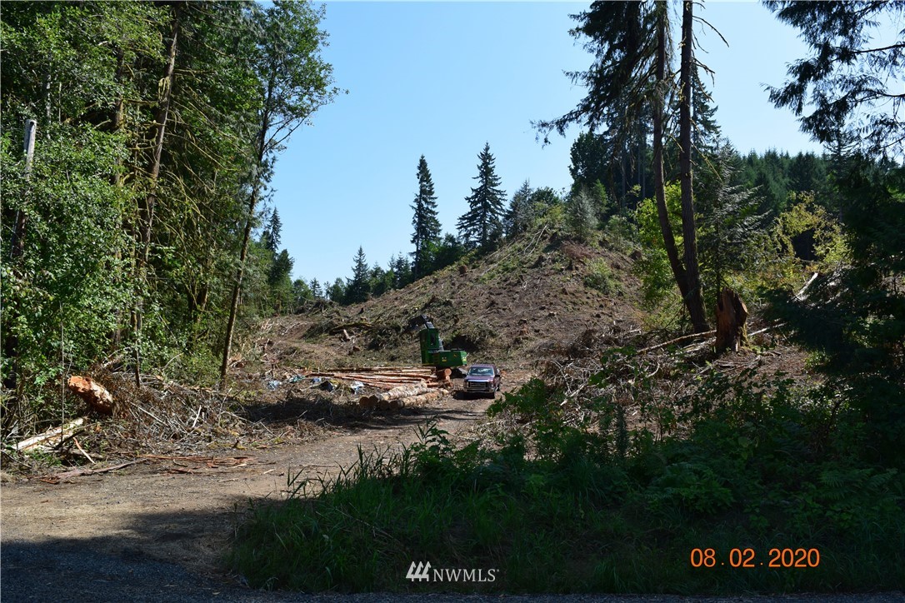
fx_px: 679
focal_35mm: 27
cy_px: 302
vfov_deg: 47.9
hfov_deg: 67.4
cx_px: 452
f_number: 11
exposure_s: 1/400
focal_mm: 18
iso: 400
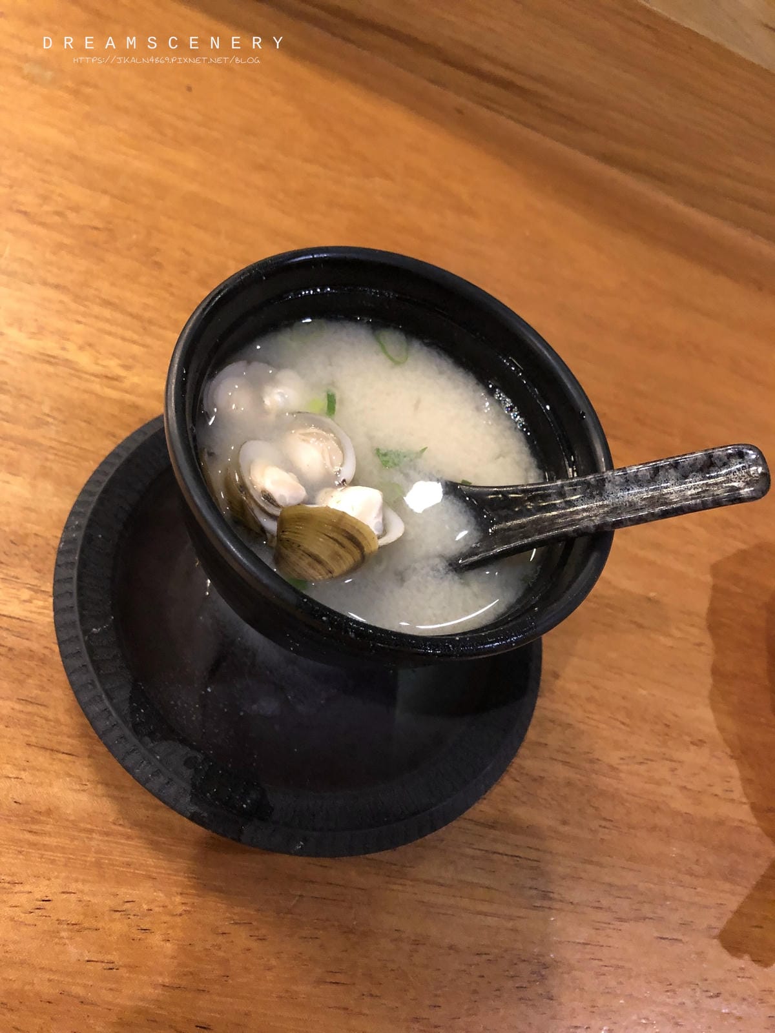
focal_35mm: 28
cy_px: 516
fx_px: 836
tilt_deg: -54.0
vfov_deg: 63.4
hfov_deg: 49.7
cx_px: 388
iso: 100
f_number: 1.8
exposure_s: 1/5
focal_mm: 3.99
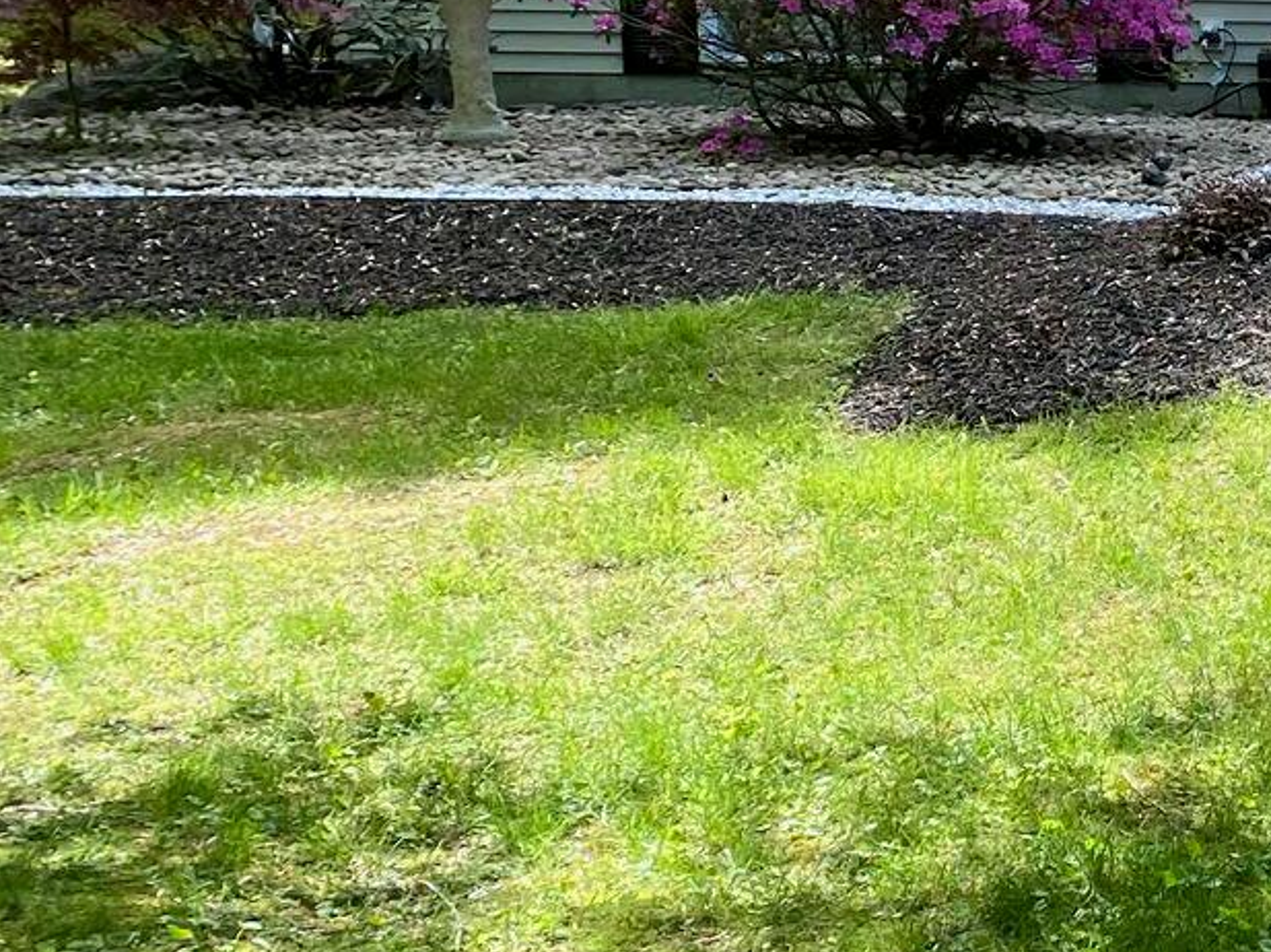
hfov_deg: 19.6
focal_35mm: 85
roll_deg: -0.8
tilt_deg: -8.3
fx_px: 3119
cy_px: 324
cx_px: 1976
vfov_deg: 17.3
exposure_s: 1/733
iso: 32
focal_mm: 4.25
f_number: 1.8
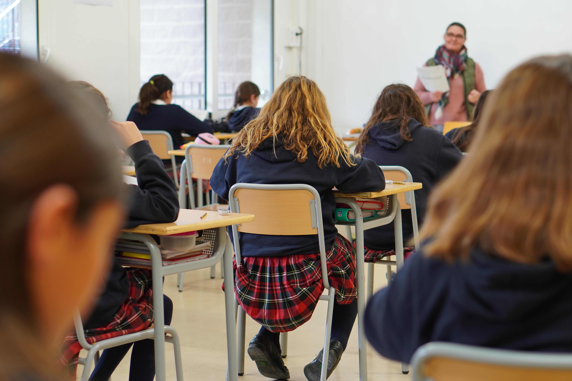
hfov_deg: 27.0
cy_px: 190
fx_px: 1192
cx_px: 286
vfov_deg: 18.2
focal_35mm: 75
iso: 400
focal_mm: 50
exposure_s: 1/100
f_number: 2.5
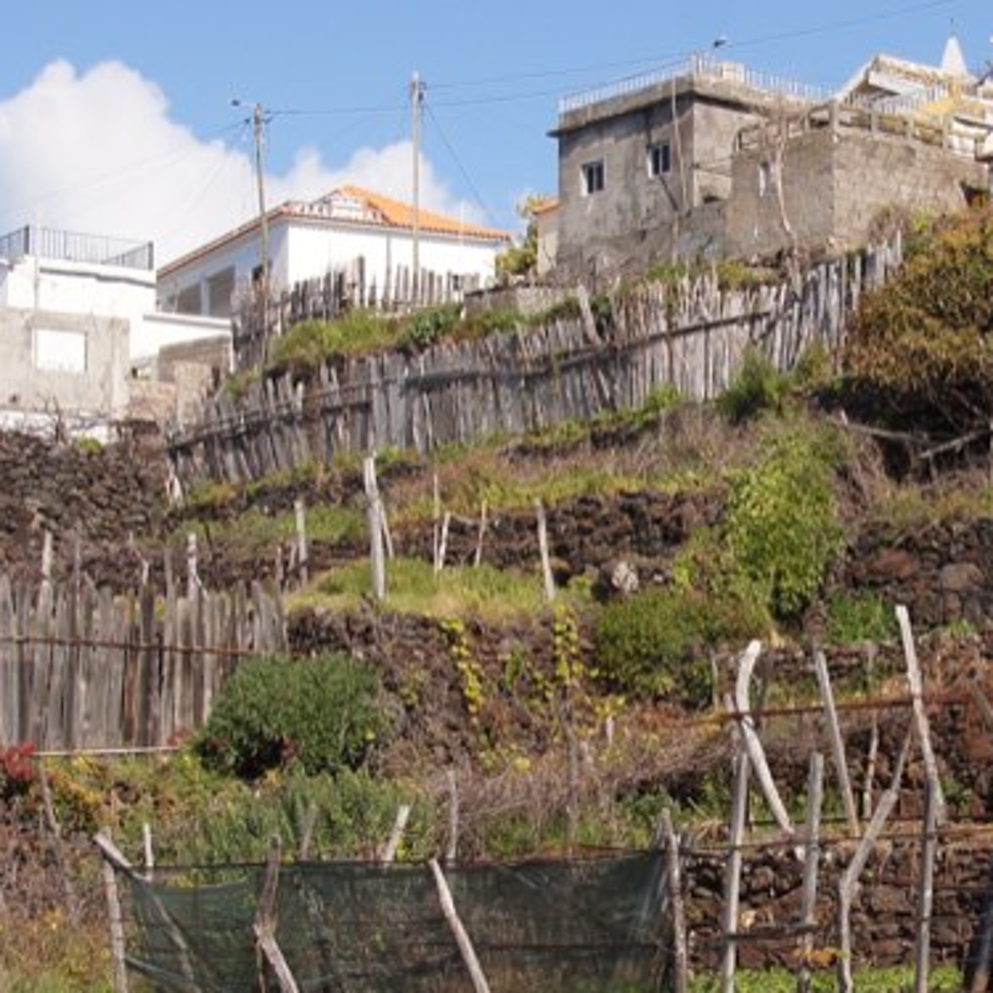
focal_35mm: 95
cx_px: 789
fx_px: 3083
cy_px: 530
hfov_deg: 18.1
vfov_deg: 18.3
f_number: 10
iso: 100
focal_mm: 20
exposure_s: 1/160
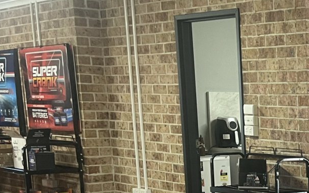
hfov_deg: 20.4
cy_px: 251
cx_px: 464
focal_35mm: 87
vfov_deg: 14.4
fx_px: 733
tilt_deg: -10.8
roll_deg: -0.9
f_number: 1.6
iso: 160
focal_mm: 5.1
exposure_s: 1/50
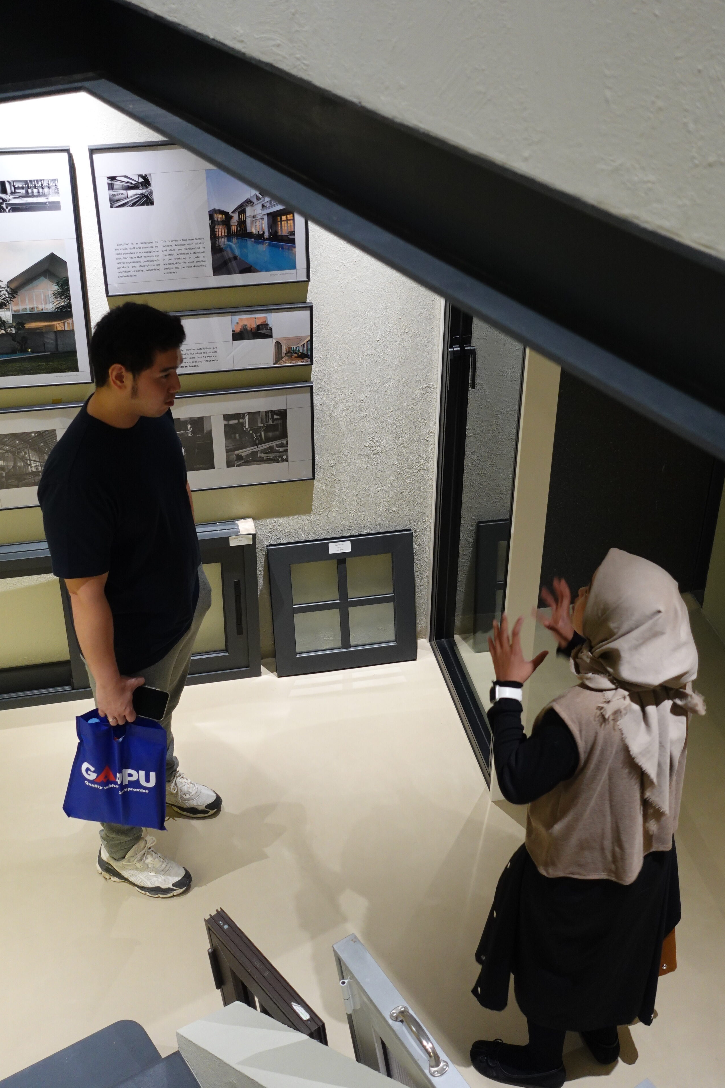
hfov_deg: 30.5
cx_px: 370
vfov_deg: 44.5
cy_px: 533
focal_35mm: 44
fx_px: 1329
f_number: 2.8
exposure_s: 1/50
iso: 800
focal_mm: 16.29
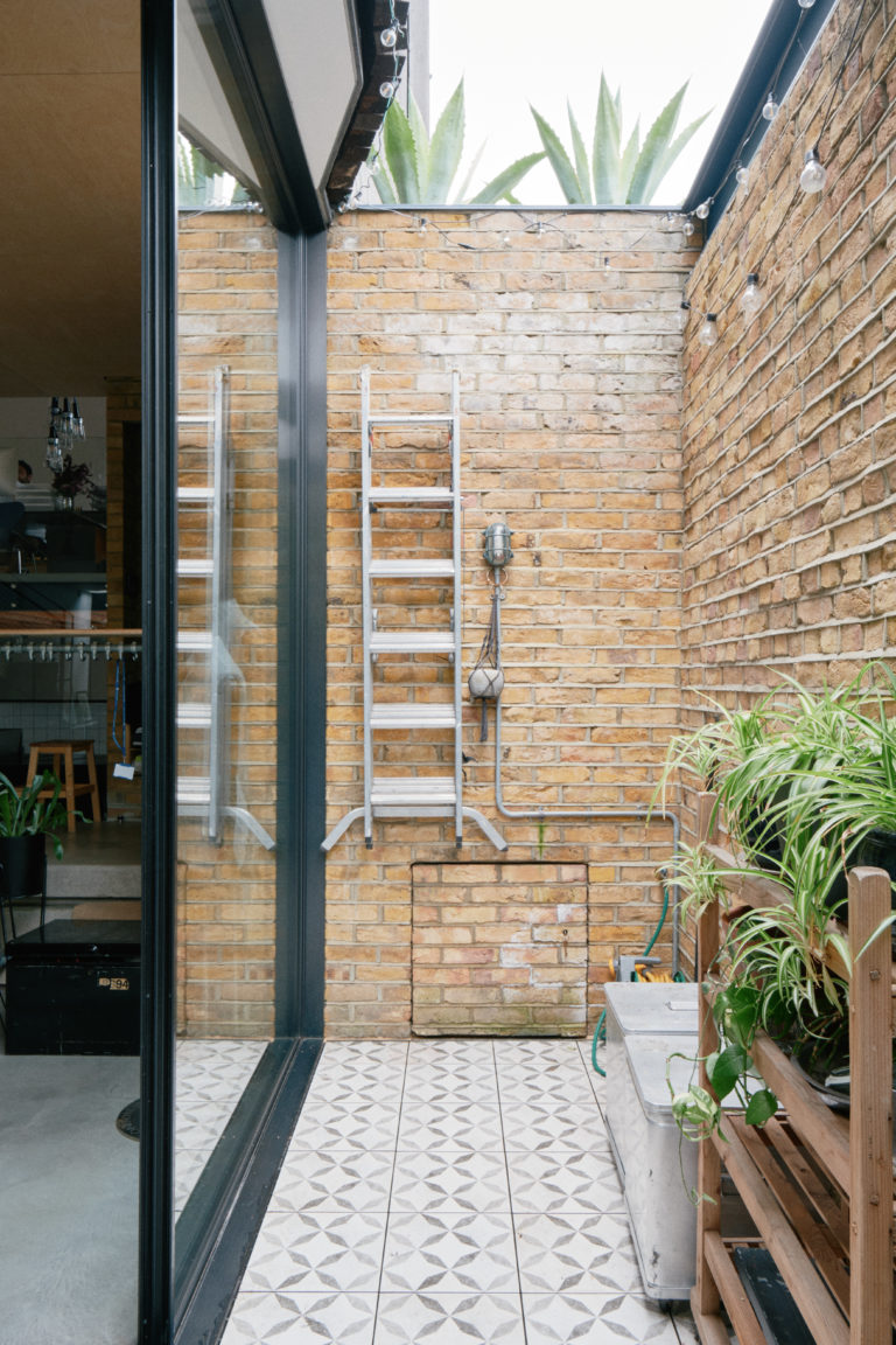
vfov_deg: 73.7
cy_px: 672
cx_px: 448
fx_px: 896
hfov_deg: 53.1
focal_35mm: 24
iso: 160
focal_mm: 16
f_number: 11
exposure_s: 1/8
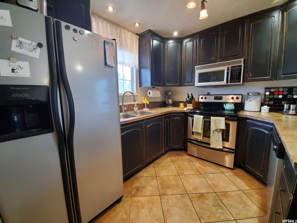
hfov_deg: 106.2
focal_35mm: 13
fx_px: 112
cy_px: 112
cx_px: 148
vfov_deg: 89.9
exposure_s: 1/39
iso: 400
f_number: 2.2
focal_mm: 1.8
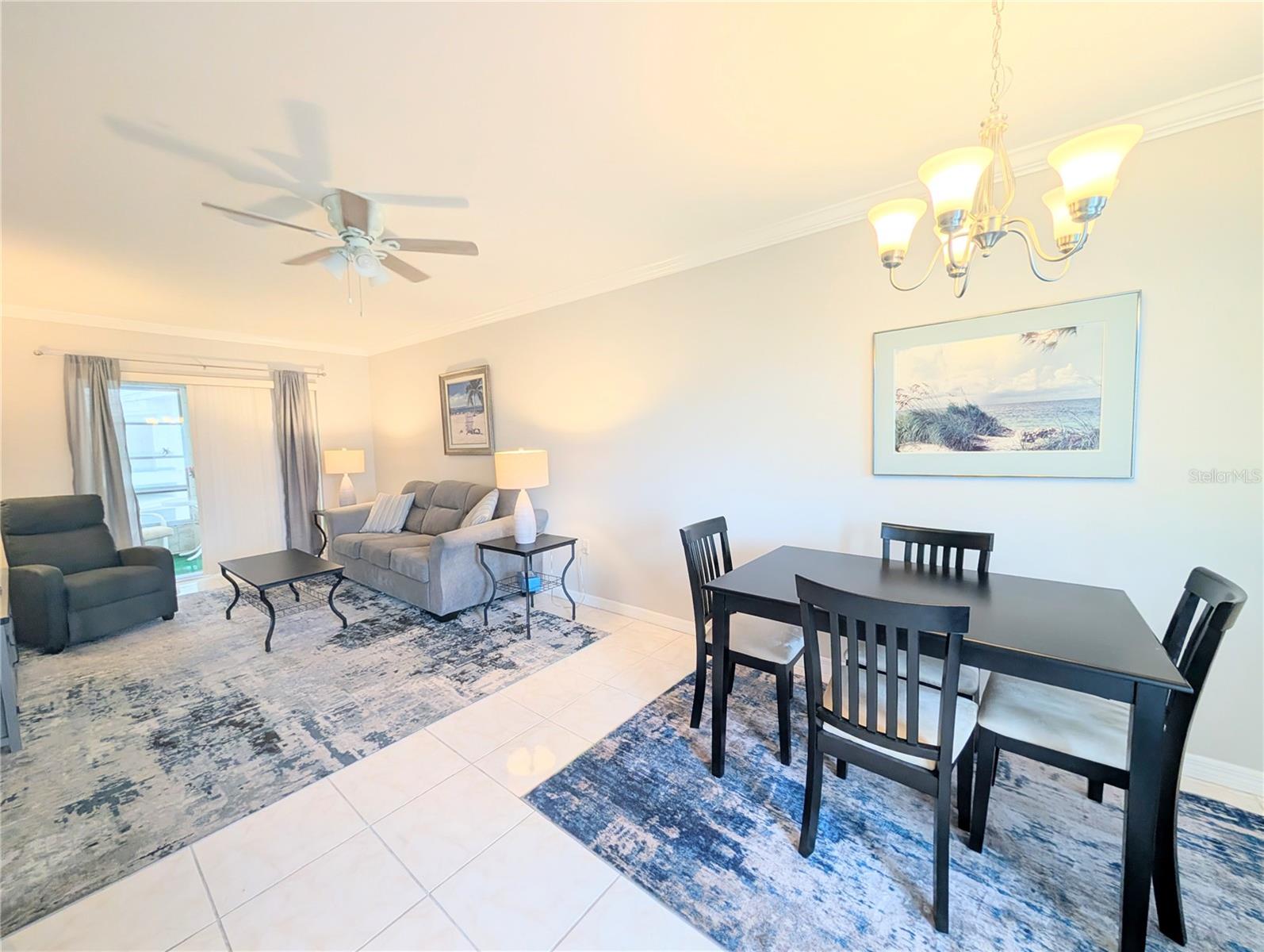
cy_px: 476
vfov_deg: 94.6
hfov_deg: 110.5
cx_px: 632
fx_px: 439
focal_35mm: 12
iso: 52
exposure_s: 1/157
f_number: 1.7
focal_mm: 2.02
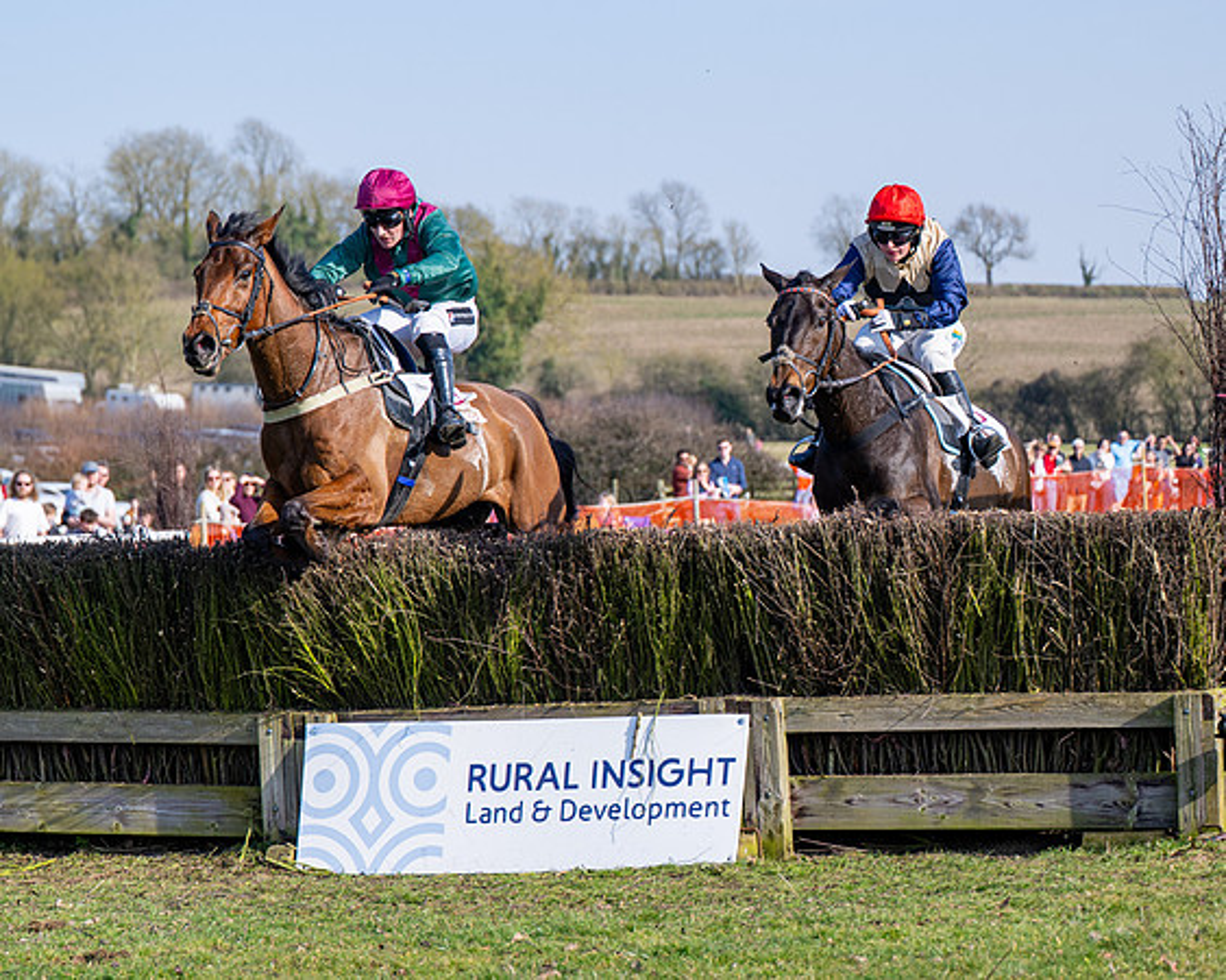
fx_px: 4291
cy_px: 490
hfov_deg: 16.3
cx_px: 613
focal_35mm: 118
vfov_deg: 13.0
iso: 100
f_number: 2.8
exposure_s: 1/1600
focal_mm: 70
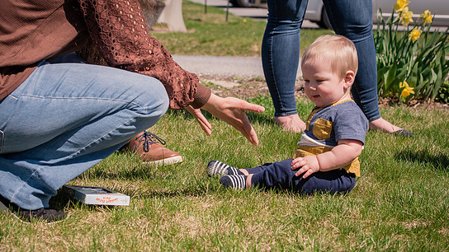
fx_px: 1072
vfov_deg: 13.4
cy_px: 128
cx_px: 181
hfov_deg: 23.6
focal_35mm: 90
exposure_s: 1/500
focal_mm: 70
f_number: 7.1
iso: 200
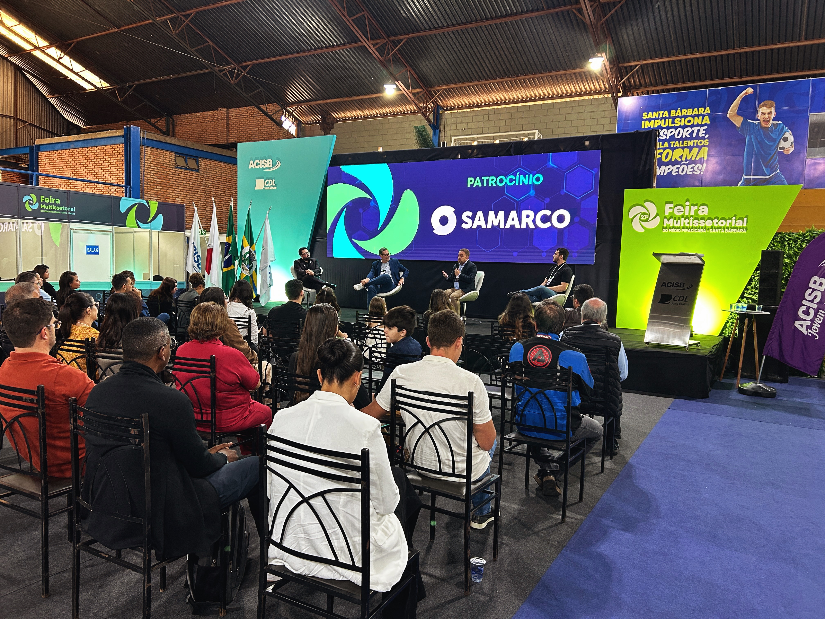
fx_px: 620
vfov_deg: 53.1
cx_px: 412
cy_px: 310
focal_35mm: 26
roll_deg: -2.5
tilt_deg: -4.2
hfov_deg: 67.3
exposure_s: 1/58
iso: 200
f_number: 1.5
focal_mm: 5.7
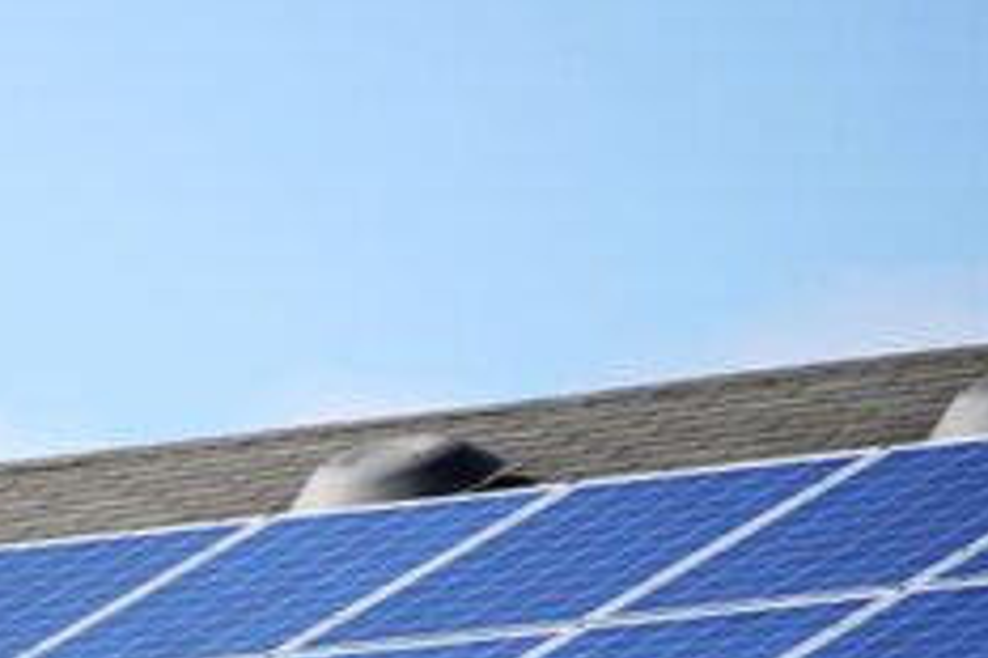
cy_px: 864
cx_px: -496
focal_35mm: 988
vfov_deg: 1.4
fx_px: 27095
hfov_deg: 2.1
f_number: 7.1
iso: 320
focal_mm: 300
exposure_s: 1/1000
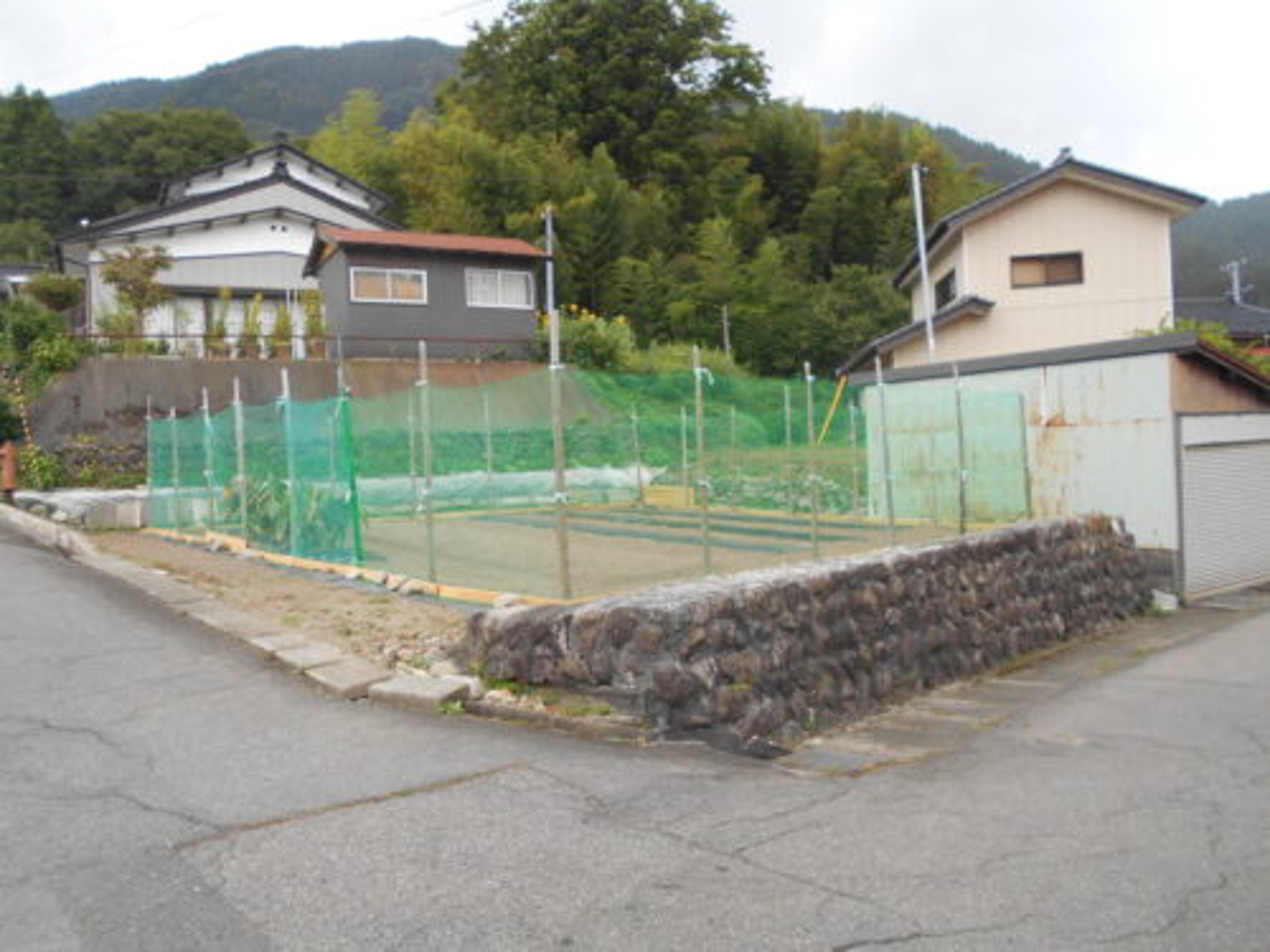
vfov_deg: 53.1
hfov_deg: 67.3
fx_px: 954
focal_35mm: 26
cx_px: 635
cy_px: 476
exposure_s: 1/80
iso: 80
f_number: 3.2
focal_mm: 4.6
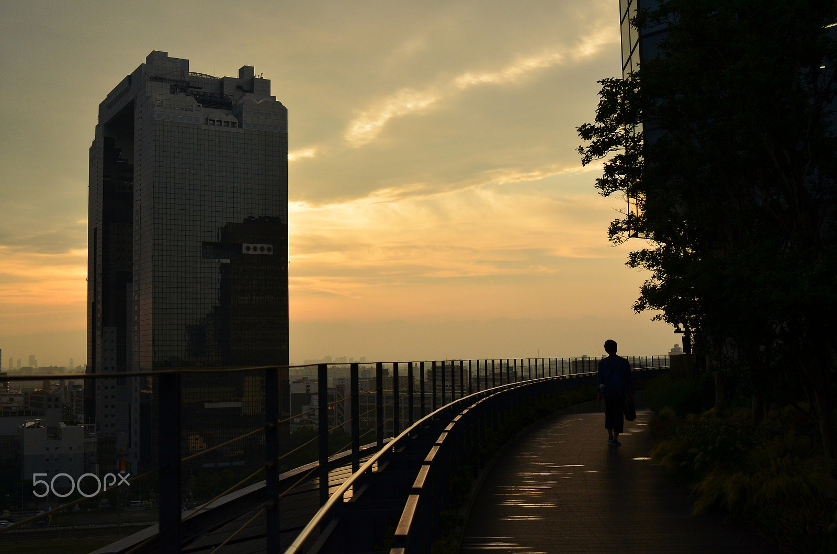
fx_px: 974
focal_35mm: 42
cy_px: 277
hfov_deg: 46.5
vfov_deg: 31.7
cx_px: 418
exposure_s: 1/640
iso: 400
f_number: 9
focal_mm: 28
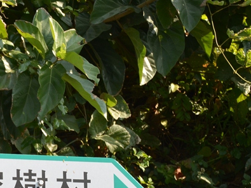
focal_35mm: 261
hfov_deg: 7.5
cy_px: 191
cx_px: -55
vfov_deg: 5.7
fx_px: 1892
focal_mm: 70
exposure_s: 1/250
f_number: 8
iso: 200
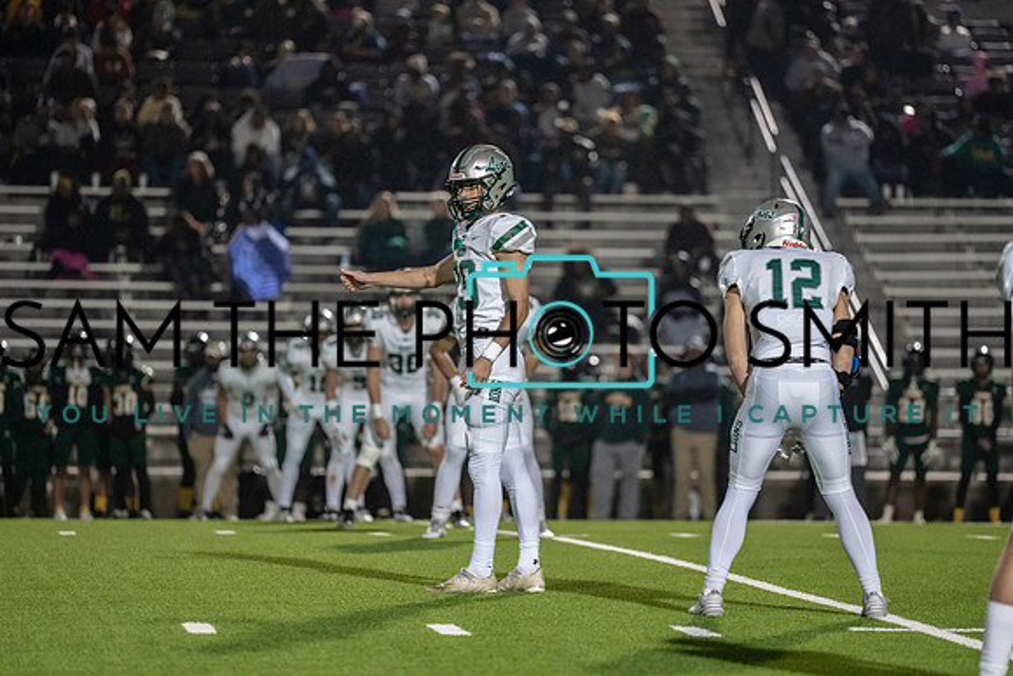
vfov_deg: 6.9
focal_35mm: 200
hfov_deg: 10.3
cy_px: 338
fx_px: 5629
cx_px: 506
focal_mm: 200
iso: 3200
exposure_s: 1/1250
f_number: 2.8
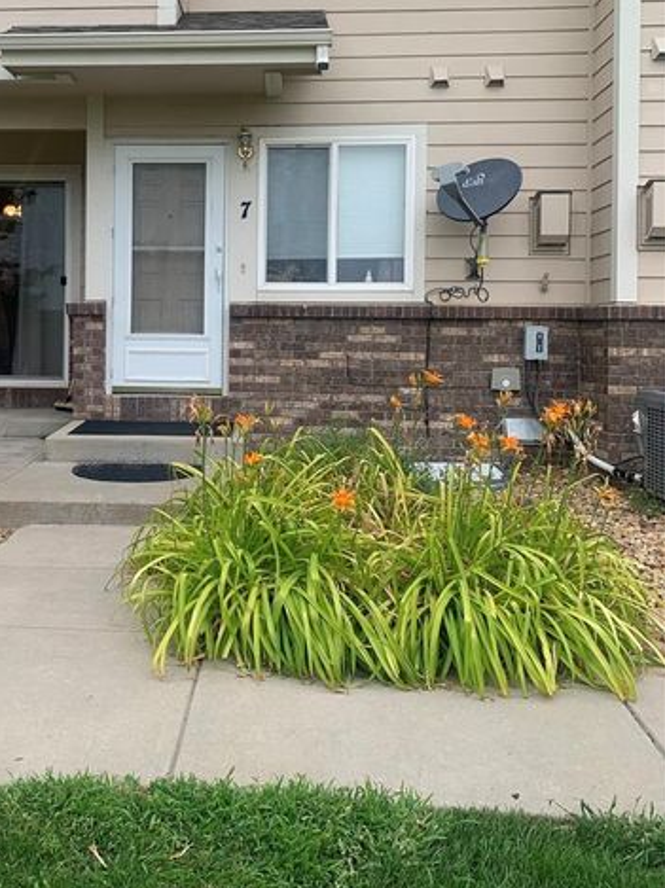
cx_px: 193
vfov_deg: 49.8
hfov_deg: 37.9
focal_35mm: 37
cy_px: 342
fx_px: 949
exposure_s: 1/122
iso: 25
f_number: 1.8
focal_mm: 4.25
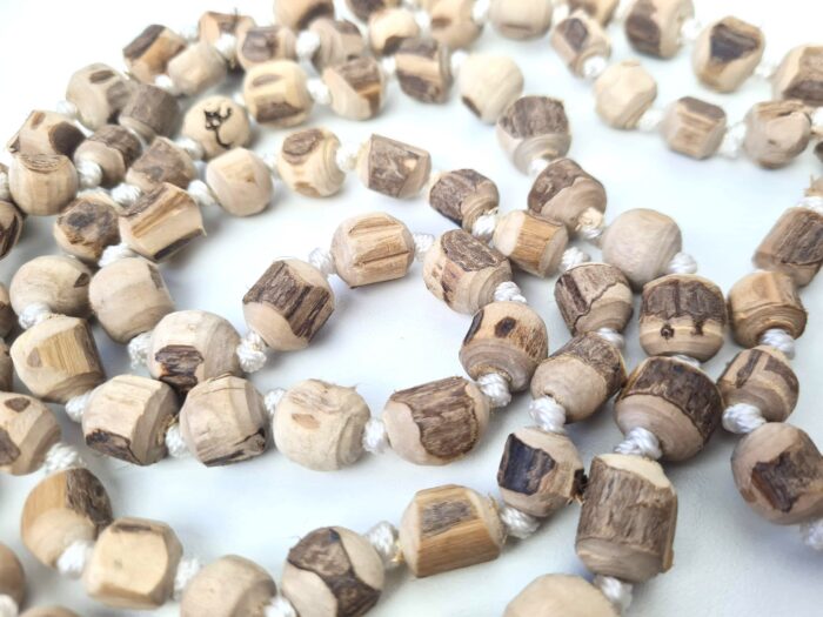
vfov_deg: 53.1
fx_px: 618
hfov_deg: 67.3
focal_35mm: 26
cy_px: 308
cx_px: 412
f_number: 1.8
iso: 50
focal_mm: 5.4
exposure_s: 1/228
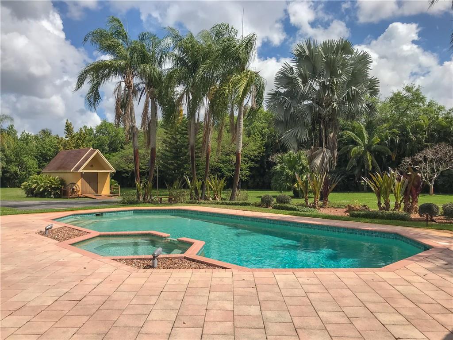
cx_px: 226
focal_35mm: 28
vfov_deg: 49.7
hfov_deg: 63.4
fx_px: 366
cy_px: 170
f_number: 1.8
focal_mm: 3.99
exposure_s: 1/3546
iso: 20
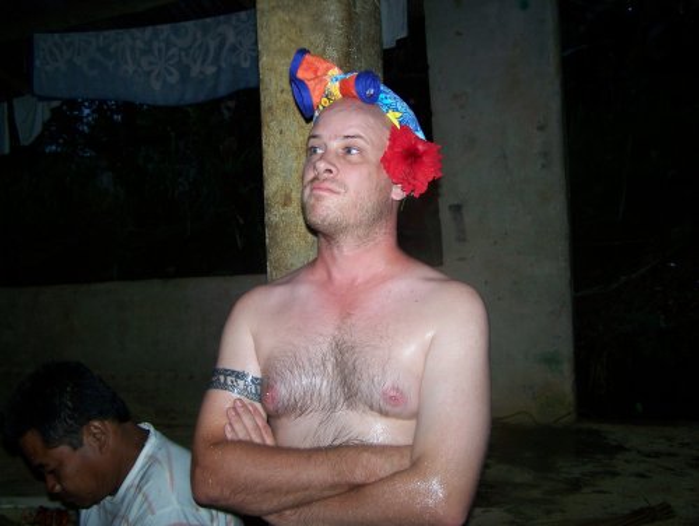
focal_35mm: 38
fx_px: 768
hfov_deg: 48.9
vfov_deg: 37.8
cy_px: 263
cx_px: 350
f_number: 2.8
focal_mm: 6.3
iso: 80
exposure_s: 1/60
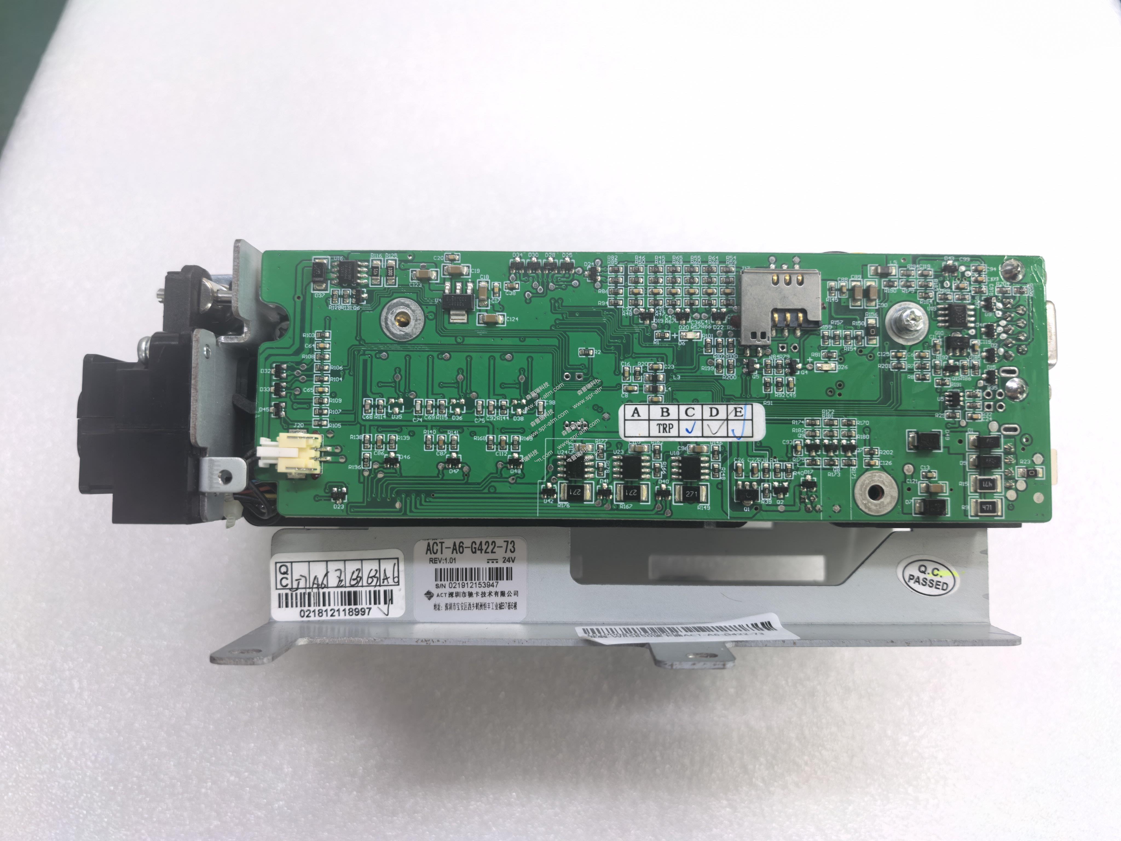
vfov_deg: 56.8
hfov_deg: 71.6
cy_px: 420
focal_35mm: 24
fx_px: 777
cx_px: 560
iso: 125
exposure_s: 1/50
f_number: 2
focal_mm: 6.98
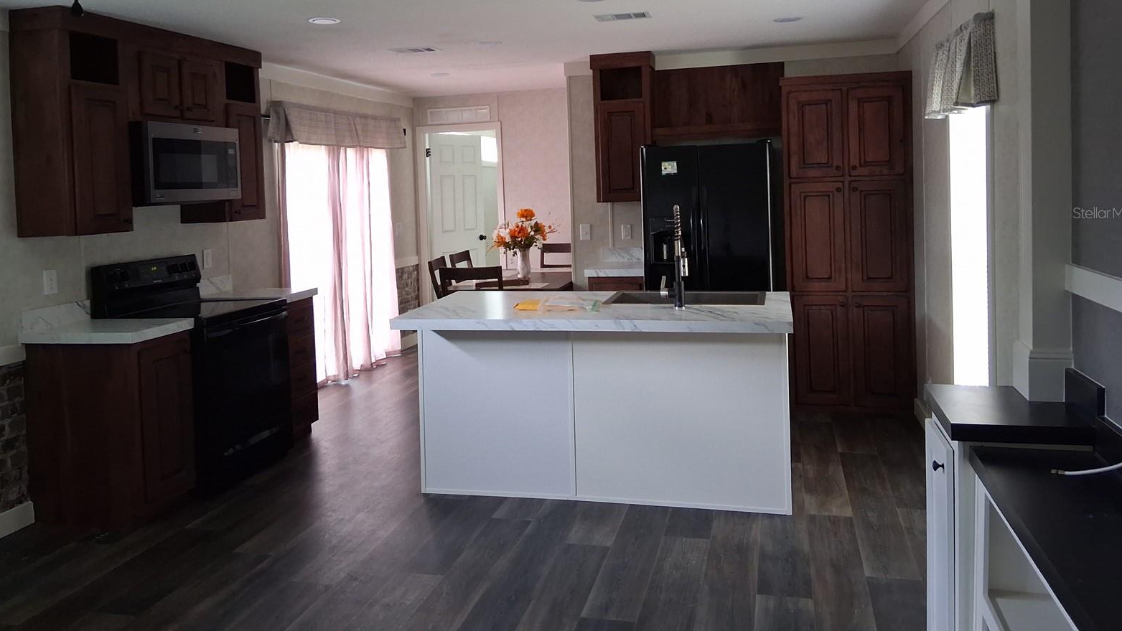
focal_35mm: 29
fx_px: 863
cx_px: 566
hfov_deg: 66.1
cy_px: 212
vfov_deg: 39.7
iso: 500
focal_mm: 3.98
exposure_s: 1/60
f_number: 1.8
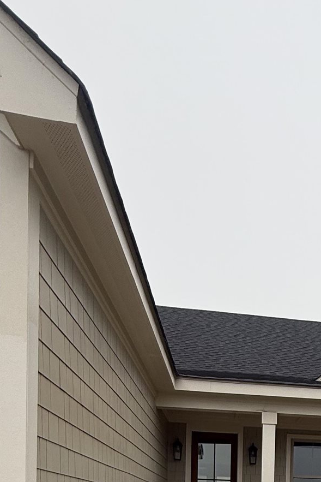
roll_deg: -2.3
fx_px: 508
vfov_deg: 40.7
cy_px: 532
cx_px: 312
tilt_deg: -1.5
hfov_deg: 32.6
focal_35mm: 38
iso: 50
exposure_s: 1/177
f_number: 2.2
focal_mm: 2.22
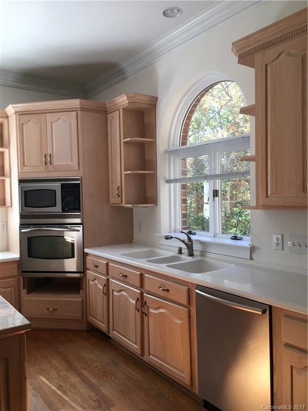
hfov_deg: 48.2
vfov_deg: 61.7
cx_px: 154
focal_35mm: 29
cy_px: 206
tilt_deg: -0.8
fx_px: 344
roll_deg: +0.3
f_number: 2.2
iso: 25
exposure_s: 1/40
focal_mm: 4.15
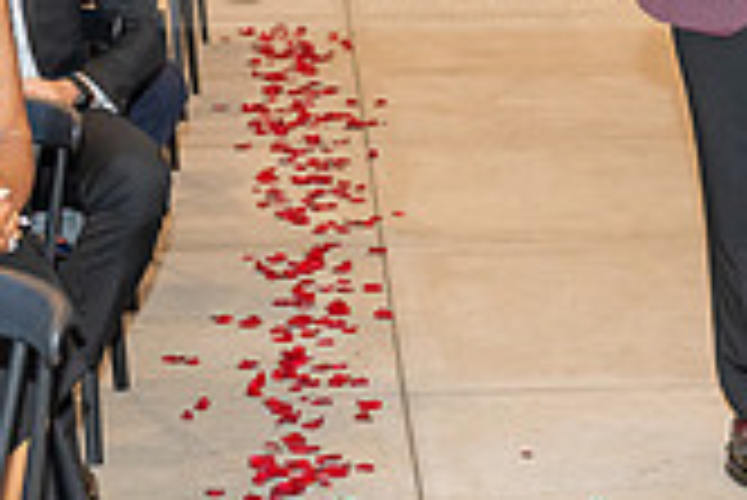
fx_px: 2534
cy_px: -79
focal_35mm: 122
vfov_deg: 11.1
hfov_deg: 16.7
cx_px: 549
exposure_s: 1/200
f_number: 2.8
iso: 1000
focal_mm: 35
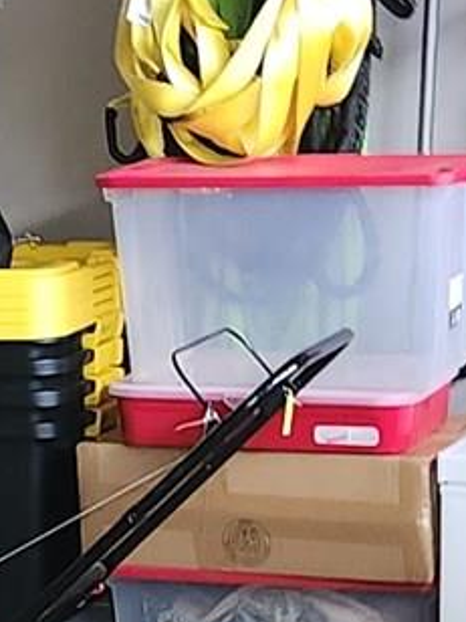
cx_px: 109
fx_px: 3087
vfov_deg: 11.5
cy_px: 382
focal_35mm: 172
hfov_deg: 8.6
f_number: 1.8
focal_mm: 5.4
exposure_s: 1/11
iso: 125
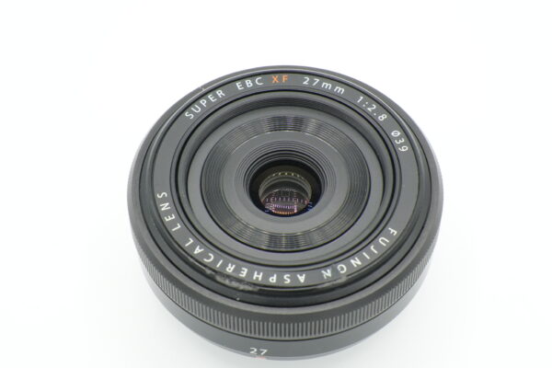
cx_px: 276
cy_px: 184
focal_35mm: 105
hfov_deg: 19.5
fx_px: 1610
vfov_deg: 13.0
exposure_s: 1/125
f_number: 14
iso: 1000
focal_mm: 70
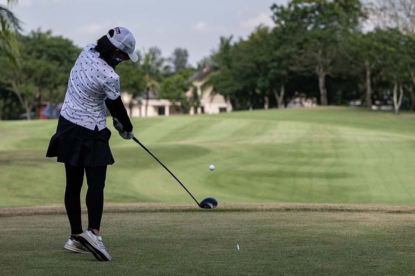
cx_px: 208
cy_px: 138
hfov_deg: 25.7
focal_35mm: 79
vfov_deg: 17.3
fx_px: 911
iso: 280
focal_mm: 79
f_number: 3.2
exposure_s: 1/2500
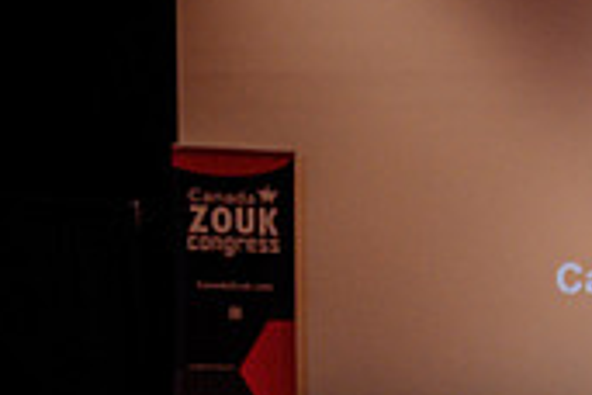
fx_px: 2170
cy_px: 509
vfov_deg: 10.2
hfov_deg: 14.4
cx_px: 920
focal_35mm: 132
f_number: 4
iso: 1000
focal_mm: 31.5
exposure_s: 1/125
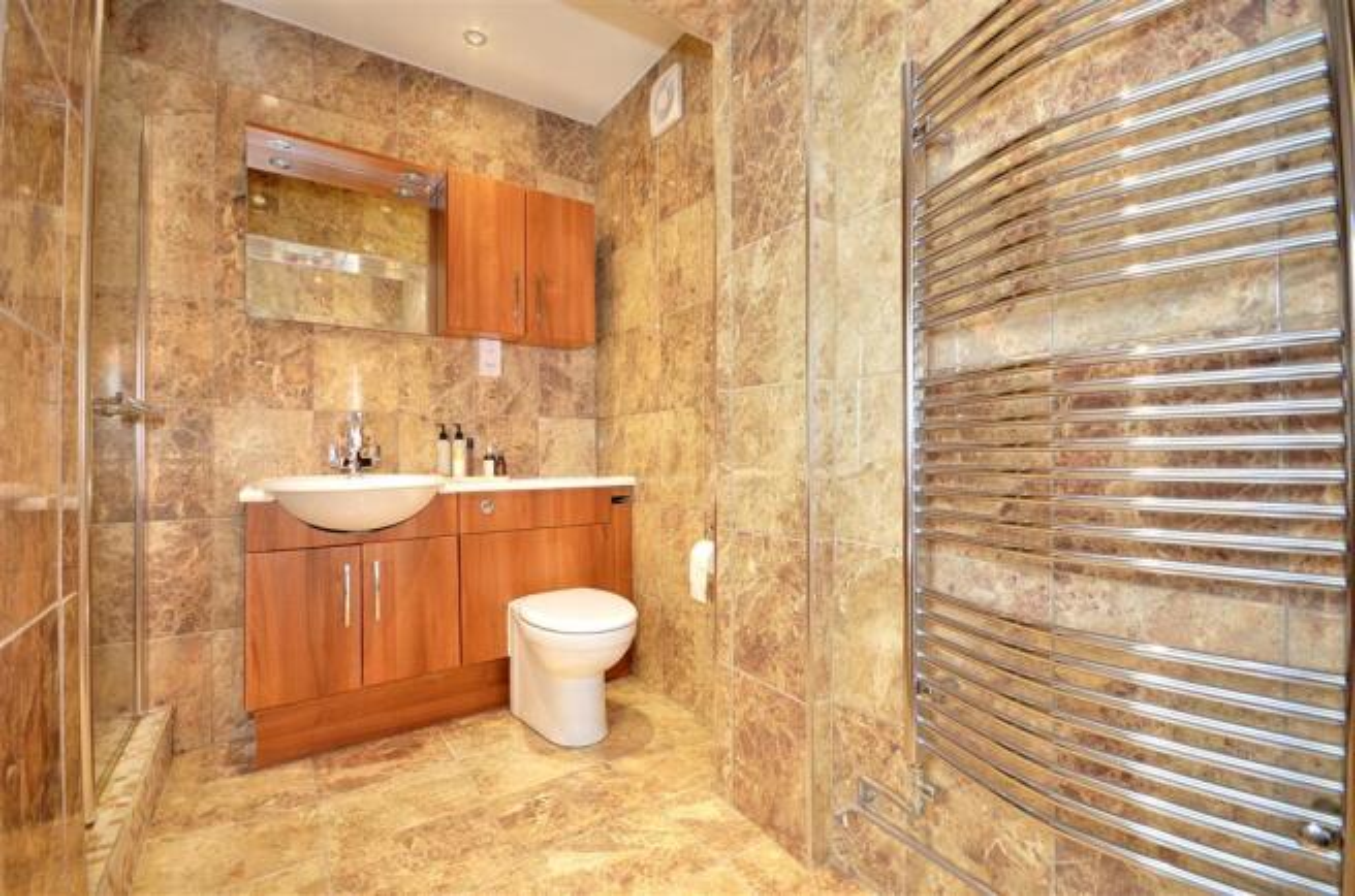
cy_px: 448
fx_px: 563
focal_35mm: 15
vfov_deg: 77.0
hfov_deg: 100.5
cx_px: 678
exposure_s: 1
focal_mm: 10
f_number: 6.3
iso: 200
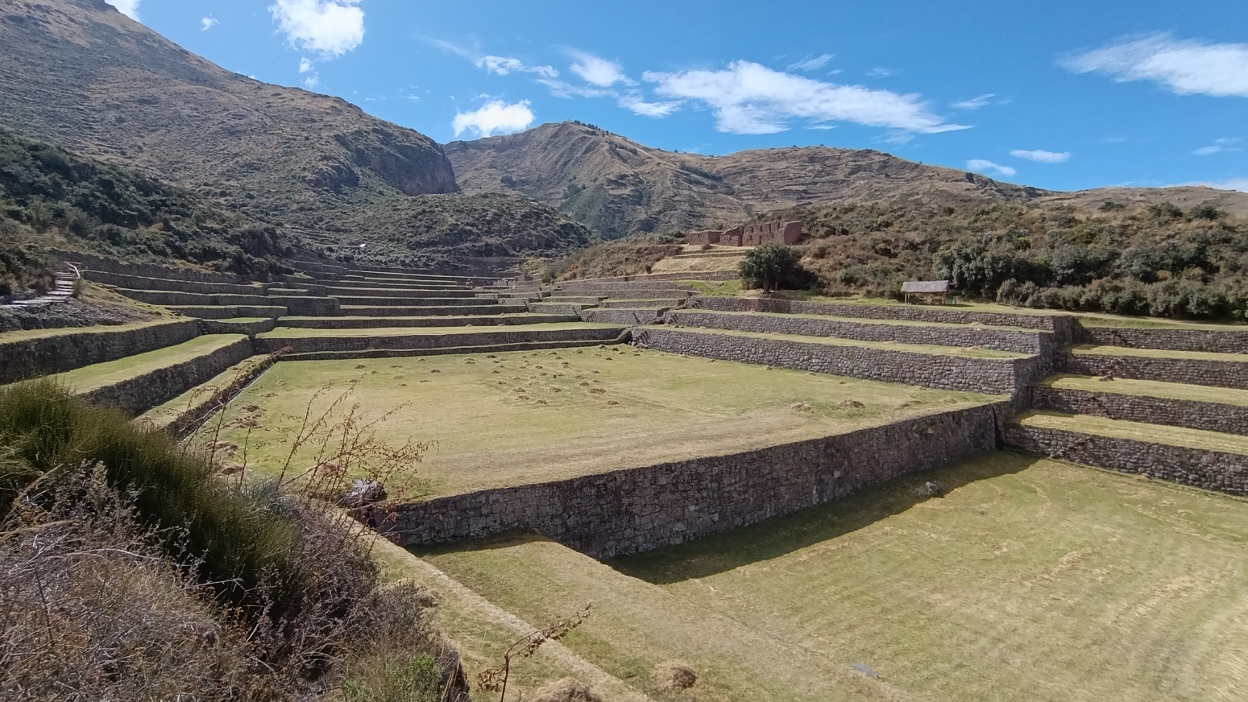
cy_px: 350
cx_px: 628
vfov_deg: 61.0
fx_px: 596
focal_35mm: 18
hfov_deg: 92.7
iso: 50
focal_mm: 1.65
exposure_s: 1/753
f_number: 2.2
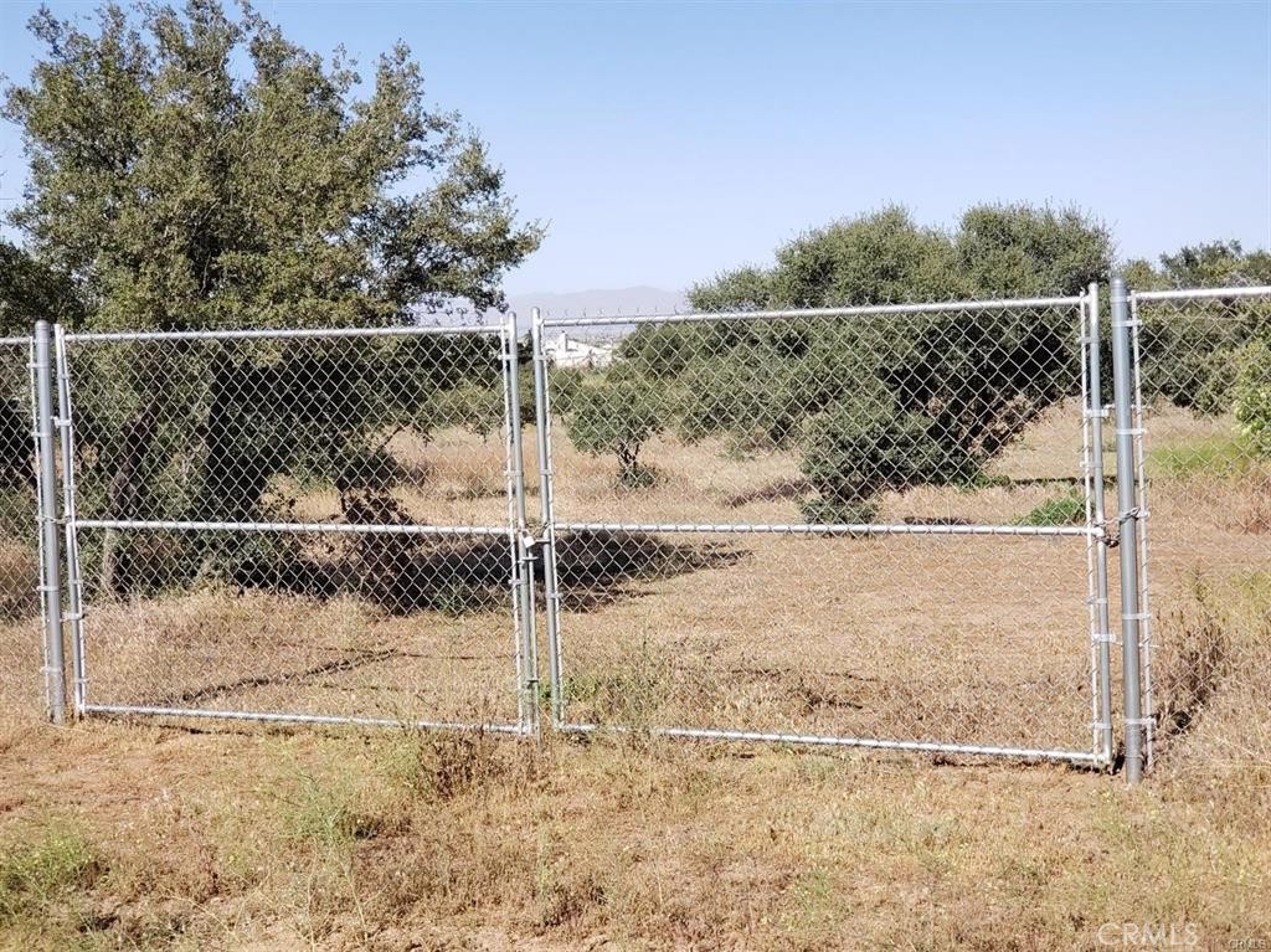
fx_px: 1908
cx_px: 636
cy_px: 476
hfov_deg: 36.8
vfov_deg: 28.0
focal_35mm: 52
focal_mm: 6
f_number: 2.4
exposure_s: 1/542
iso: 32
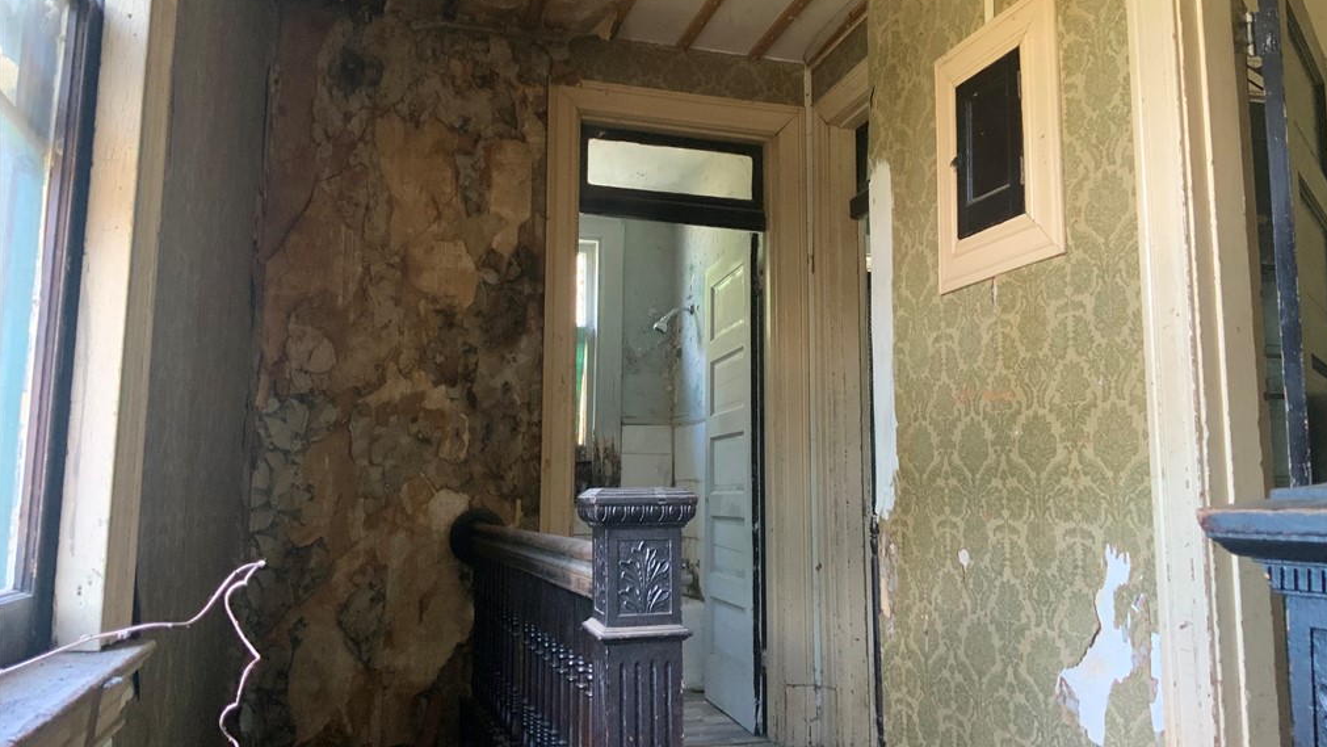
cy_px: 348
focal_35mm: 32
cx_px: 668
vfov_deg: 36.7
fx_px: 1126
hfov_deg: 61.0
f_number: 1.8
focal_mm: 3
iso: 250
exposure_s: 1/60
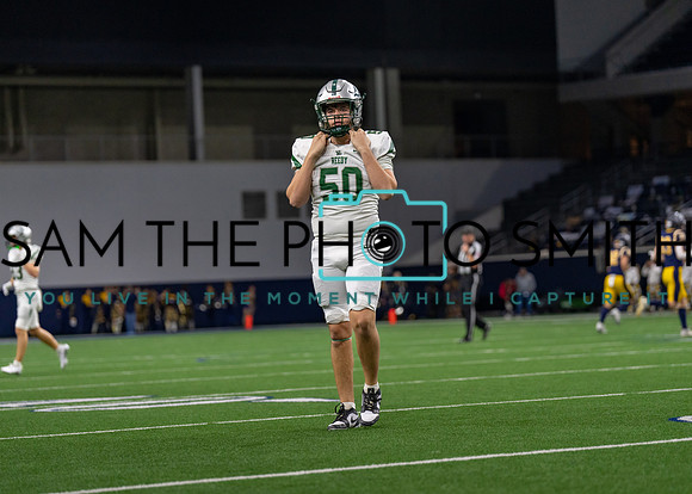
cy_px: 247
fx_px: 2574
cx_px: 346
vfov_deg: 11.0
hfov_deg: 15.3
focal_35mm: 131
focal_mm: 125
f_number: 2.8
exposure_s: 1/1000
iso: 2000
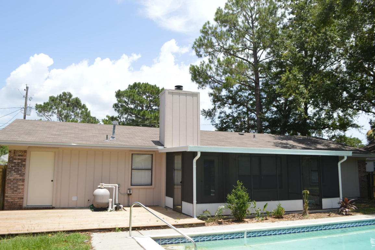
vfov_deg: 47.9
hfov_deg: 67.4
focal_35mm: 27
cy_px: 125
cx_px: 188
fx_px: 281
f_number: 8
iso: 100
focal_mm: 18
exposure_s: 1/200
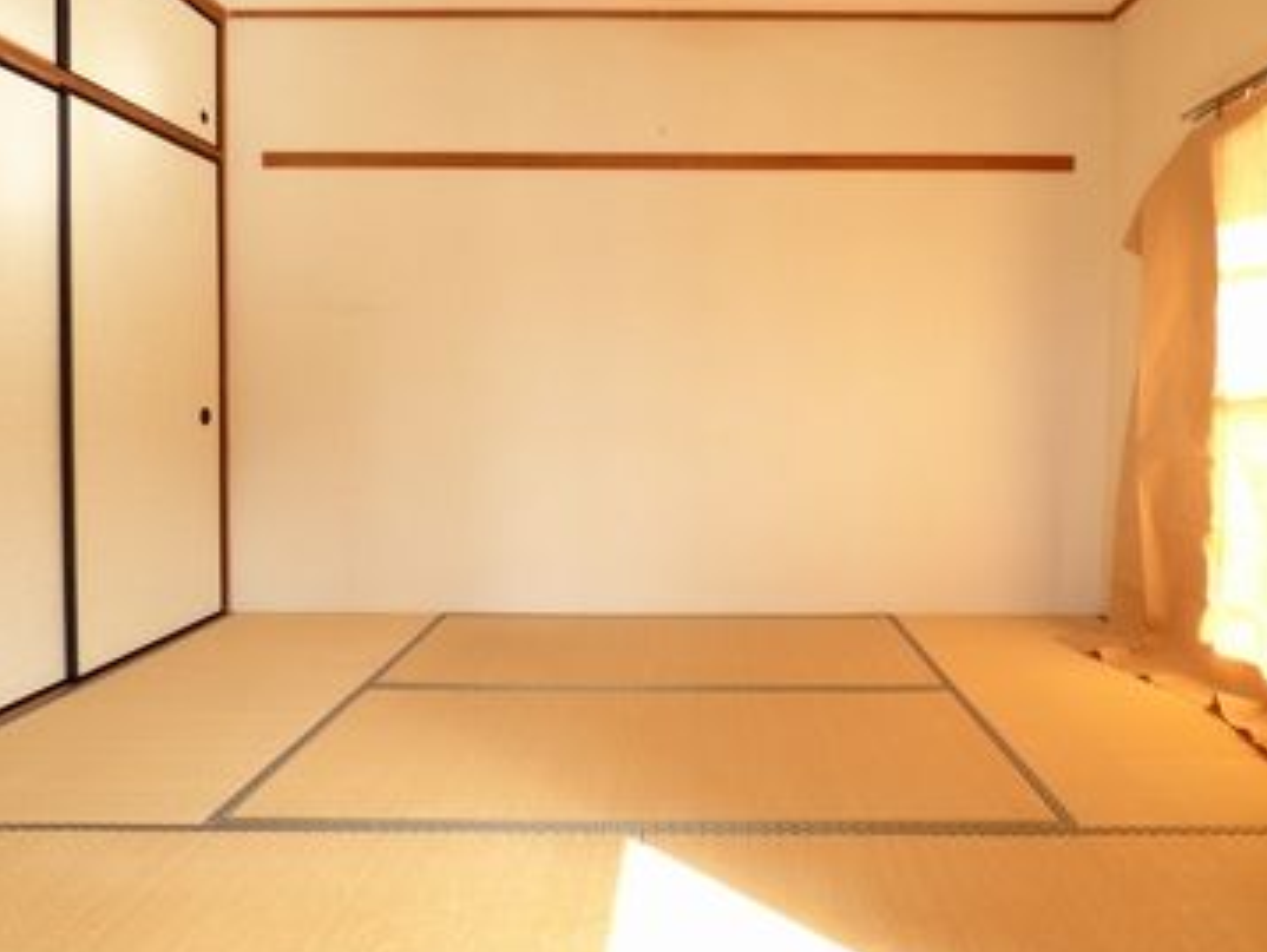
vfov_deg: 56.8
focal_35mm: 24
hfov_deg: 71.4
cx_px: 697
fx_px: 879
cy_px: 428
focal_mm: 3.58
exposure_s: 1/50
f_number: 2.8
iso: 100
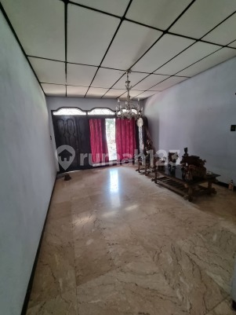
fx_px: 118
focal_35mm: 13
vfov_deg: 106.2
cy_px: 158
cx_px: 118
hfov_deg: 89.9
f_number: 2.2
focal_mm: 2.2
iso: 640
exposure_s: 1/25
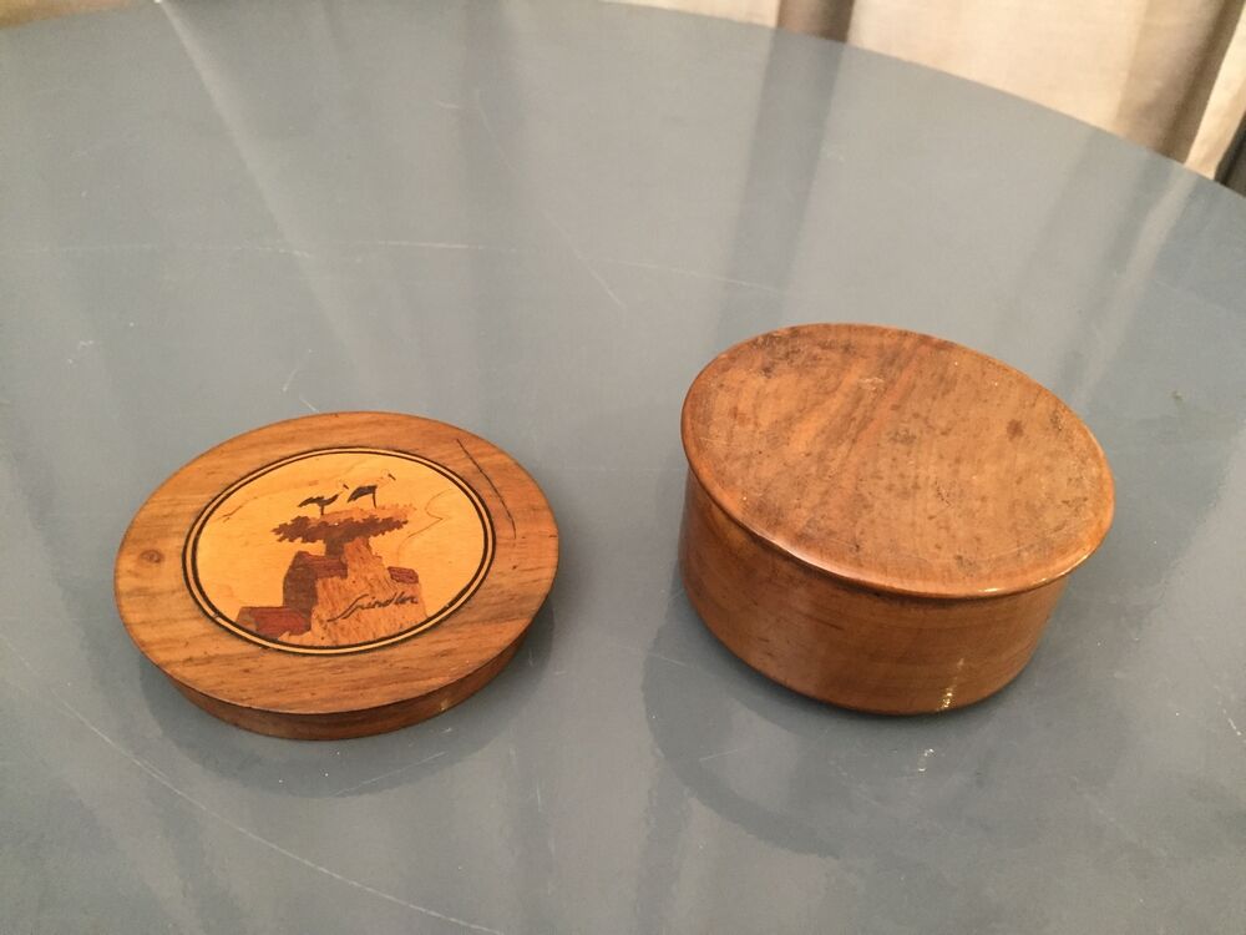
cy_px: 468
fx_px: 1044
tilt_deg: -38.8
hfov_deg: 61.7
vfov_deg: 48.2
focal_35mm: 29
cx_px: 623
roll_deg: -5.4
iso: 250
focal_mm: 4.15
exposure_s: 1/33
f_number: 2.2
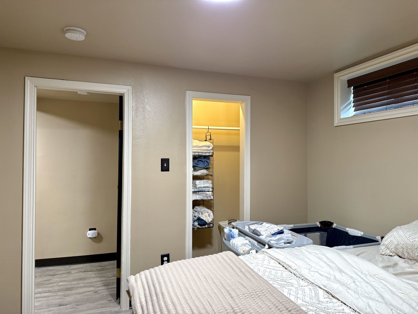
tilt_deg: +0.3
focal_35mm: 24
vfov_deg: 56.8
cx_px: 209
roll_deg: +0.0
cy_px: 157
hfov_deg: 71.6
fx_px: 290
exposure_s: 1/60
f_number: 1.78
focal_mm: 6.76
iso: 200
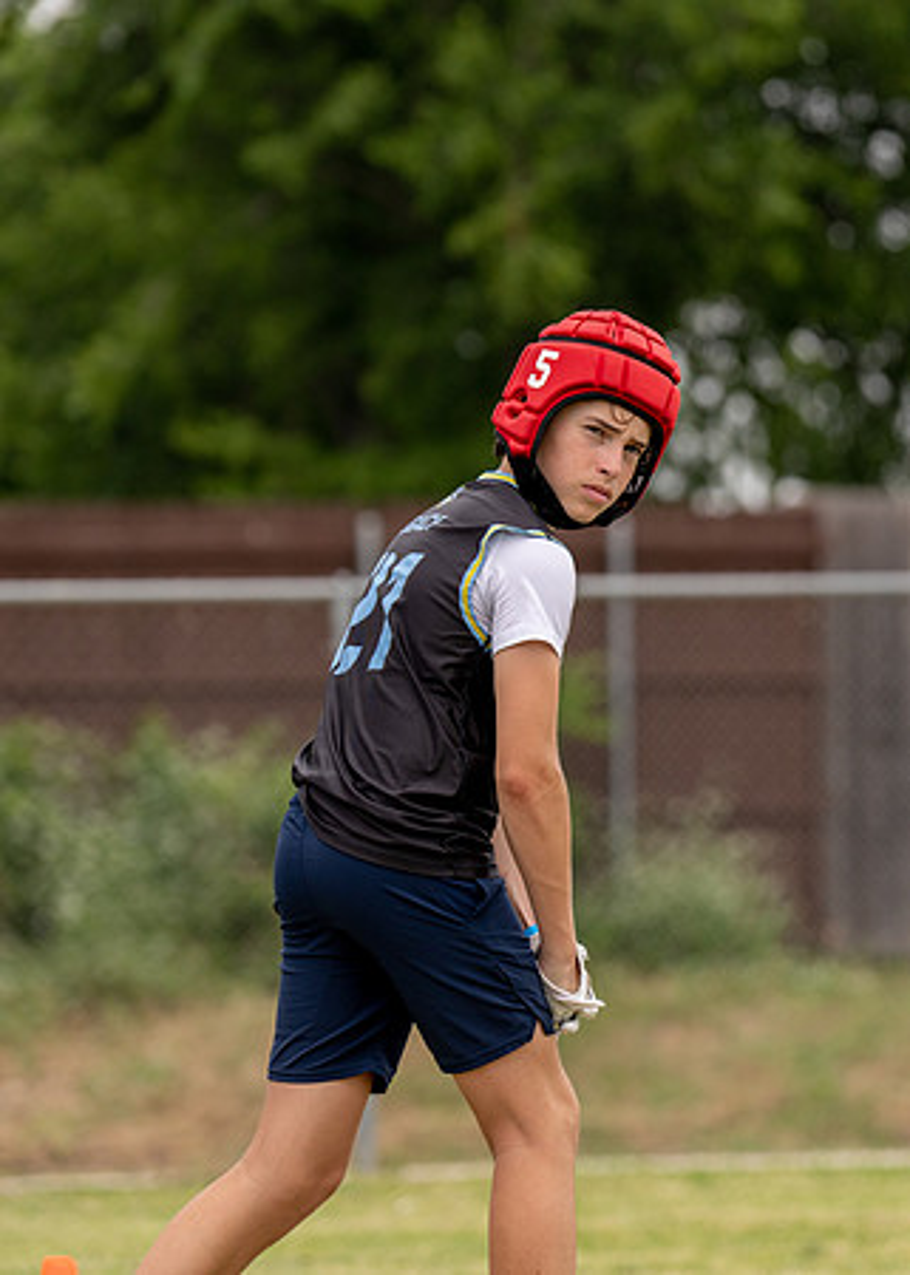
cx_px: 528
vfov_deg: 9.7
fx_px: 7519
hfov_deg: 6.9
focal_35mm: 208
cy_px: 610
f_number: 2.8
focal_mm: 135
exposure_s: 1/2500
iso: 250
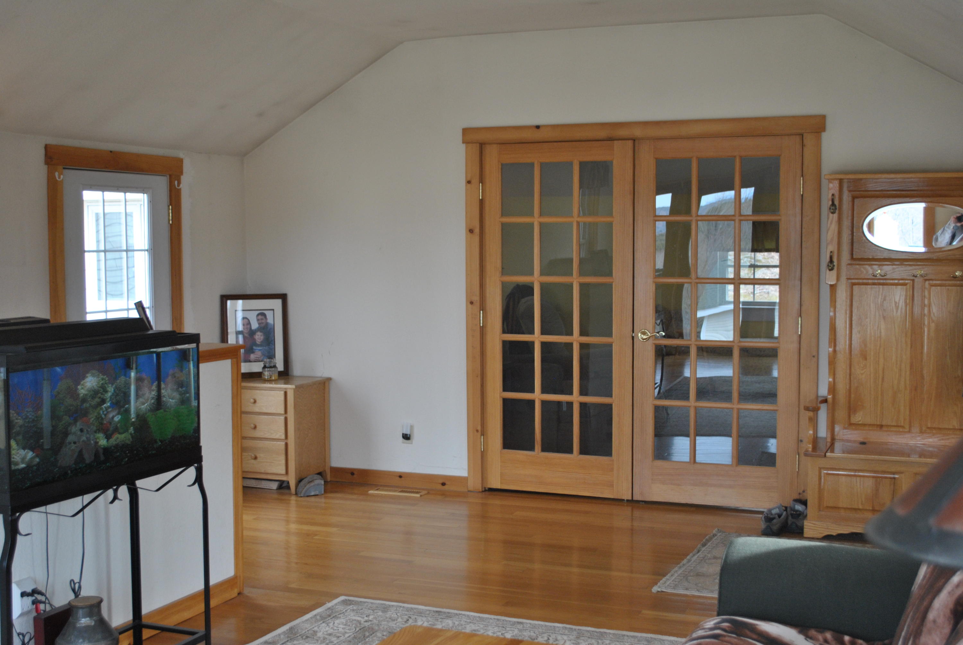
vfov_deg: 29.9
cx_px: 482
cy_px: 322
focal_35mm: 45
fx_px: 1205
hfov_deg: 43.6
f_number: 4.5
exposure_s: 1/125
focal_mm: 30
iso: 400
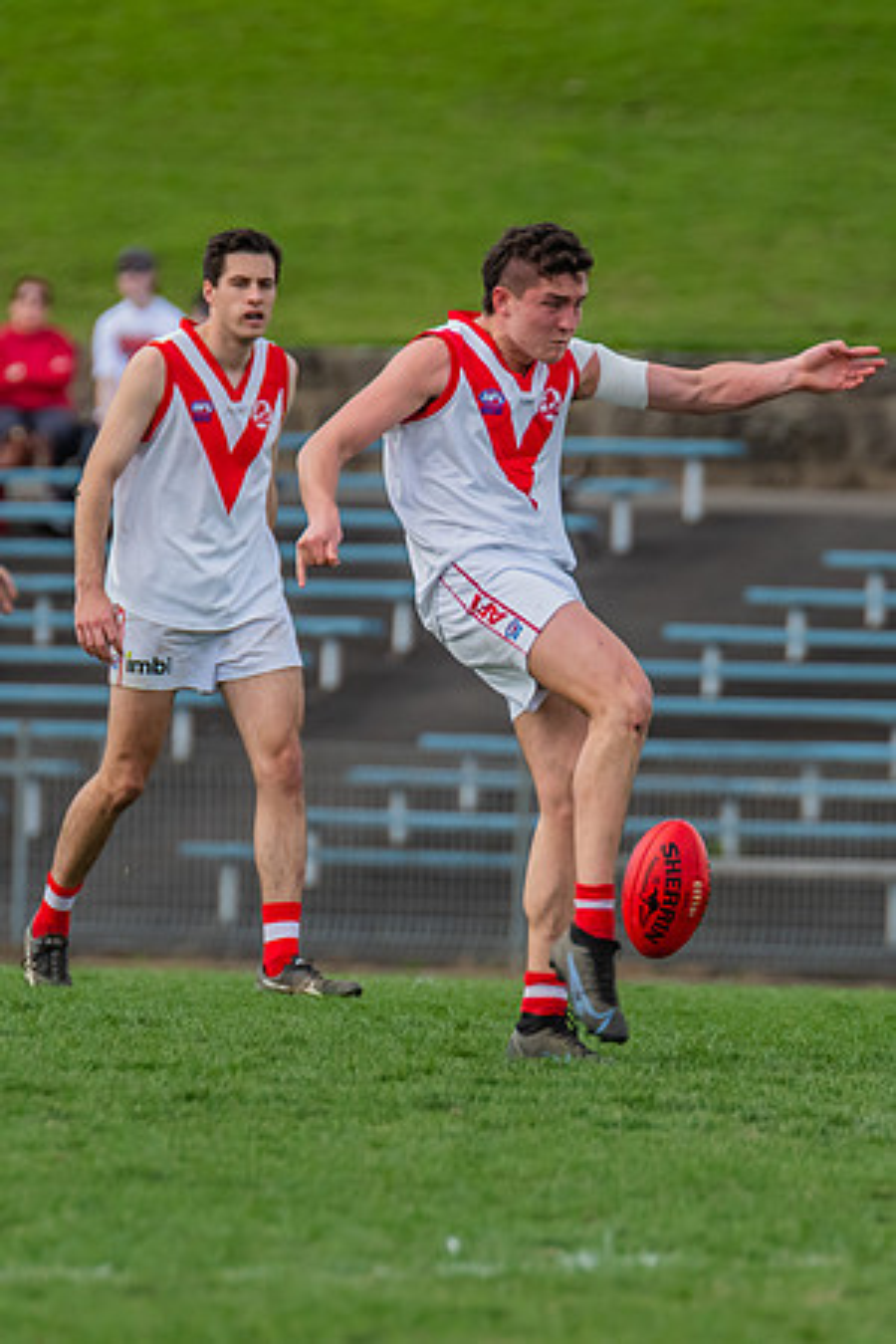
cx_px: 553
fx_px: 33394
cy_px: 684
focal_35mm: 895
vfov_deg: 2.3
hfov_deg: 1.5
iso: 800
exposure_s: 1/1600
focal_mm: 420
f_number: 5.6
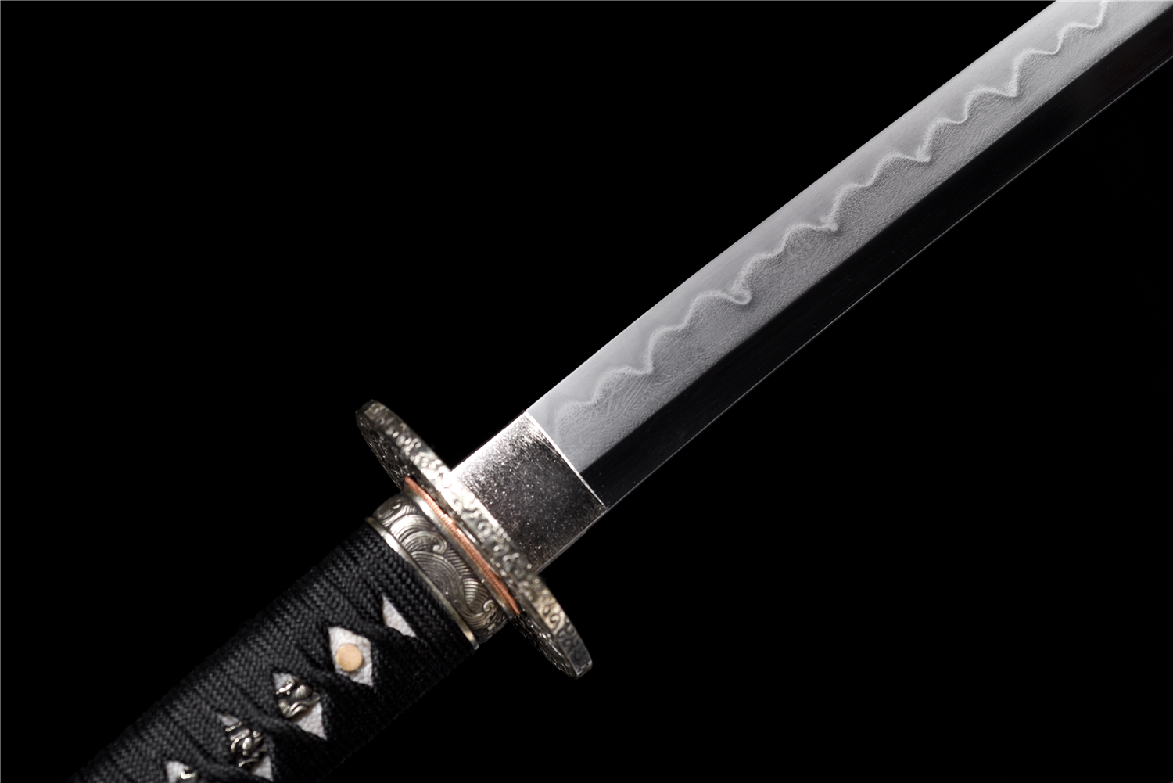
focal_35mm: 60
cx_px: 586
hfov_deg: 33.4
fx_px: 1955
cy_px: 392
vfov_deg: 22.6
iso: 125
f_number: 8
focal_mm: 60
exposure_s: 1/160
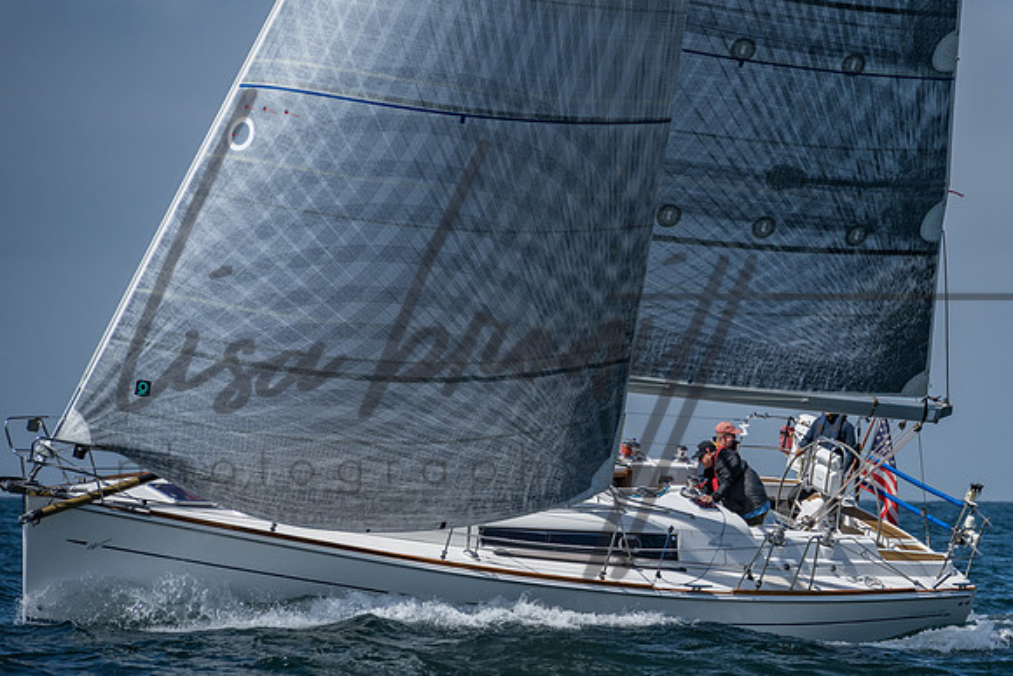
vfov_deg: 4.6
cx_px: 766
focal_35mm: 297
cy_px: 380
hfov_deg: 6.9
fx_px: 8356
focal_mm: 195
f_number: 6.3
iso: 200
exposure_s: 1/2000
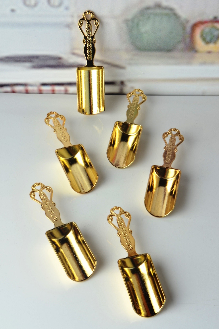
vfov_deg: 31.9
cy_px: 164
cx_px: 110
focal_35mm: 63
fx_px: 575
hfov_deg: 21.6
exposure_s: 1/125
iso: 100
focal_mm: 42
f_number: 22
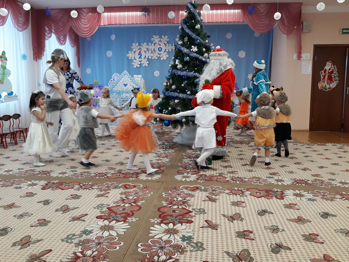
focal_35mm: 28
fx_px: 282
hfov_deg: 63.4
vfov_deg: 49.7
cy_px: 128
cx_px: 172
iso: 64
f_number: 1.7
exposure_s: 1/50
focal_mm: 3.71
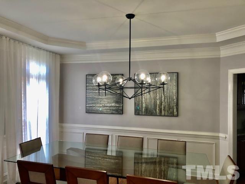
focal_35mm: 28
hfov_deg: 63.4
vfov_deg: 49.7
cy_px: 92
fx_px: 198
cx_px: 122
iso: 25
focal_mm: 4
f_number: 1.8
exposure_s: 1/40
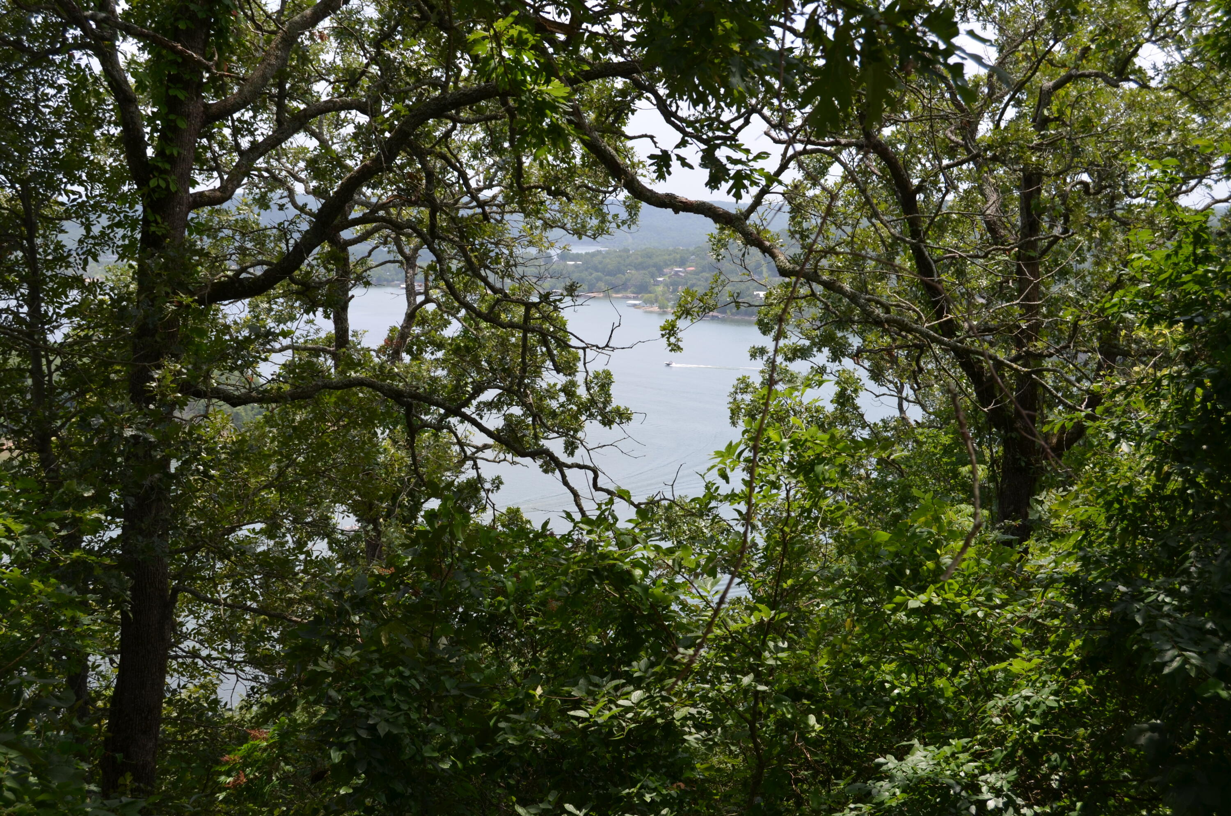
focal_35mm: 48
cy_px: 408
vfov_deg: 28.0
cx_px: 616
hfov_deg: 41.2
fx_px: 1638
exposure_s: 1/250
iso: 110
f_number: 8
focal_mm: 32
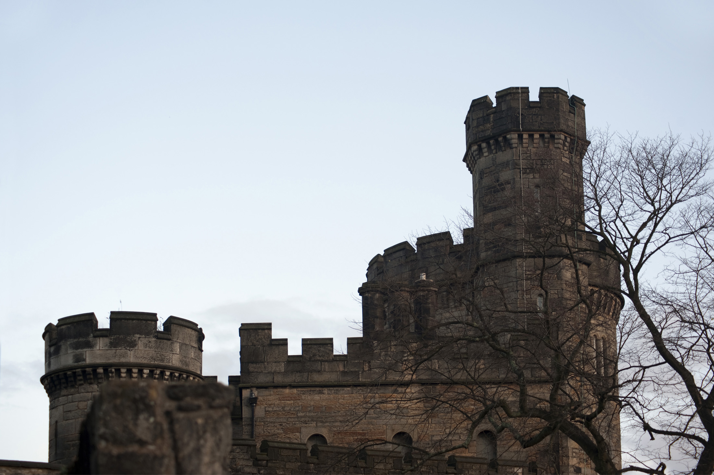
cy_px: 238
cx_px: 357
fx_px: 1387
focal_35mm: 70
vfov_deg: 19.4
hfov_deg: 28.9
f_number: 5.6
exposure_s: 1/125
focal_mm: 70
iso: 200
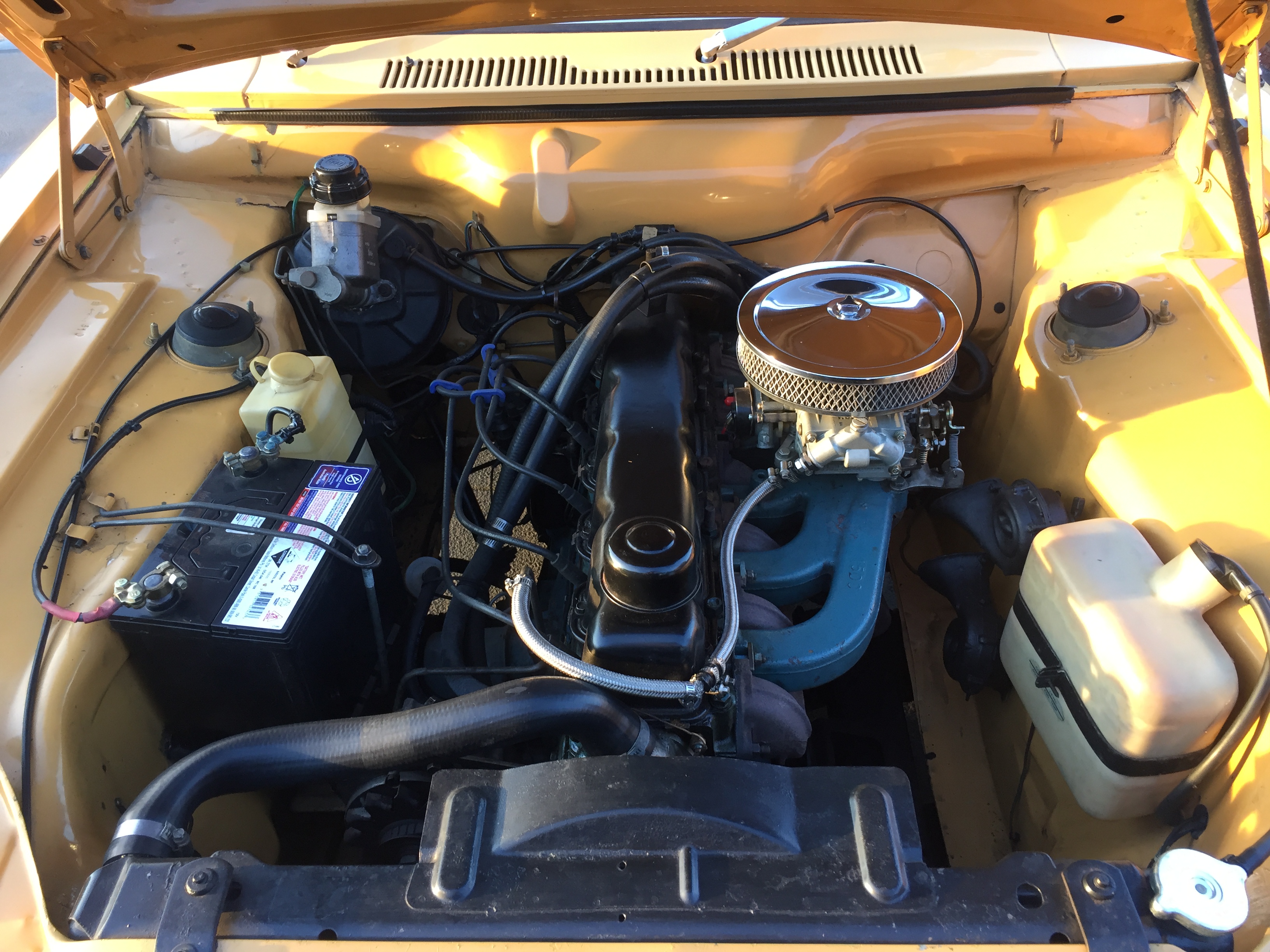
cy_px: 476
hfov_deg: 61.7
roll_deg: -0.6
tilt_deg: -43.0
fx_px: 1064
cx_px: 635
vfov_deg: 48.2
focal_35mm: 29
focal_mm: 4.15
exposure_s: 1/33
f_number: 2.2
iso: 32
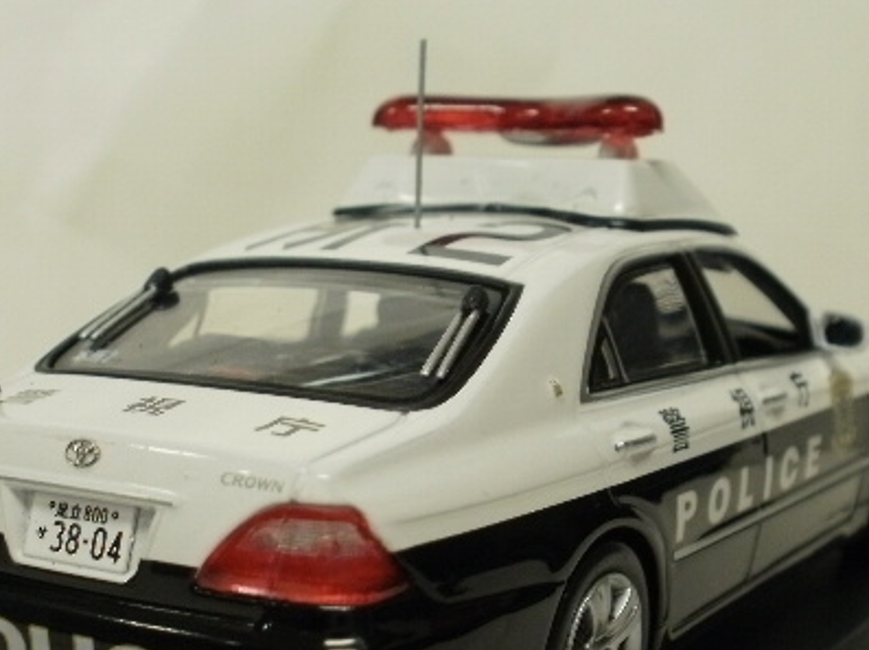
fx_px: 1781
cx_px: 405
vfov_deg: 20.6
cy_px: 440
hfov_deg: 27.4
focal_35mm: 71
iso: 125
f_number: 4
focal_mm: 7.7
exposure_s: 1/10
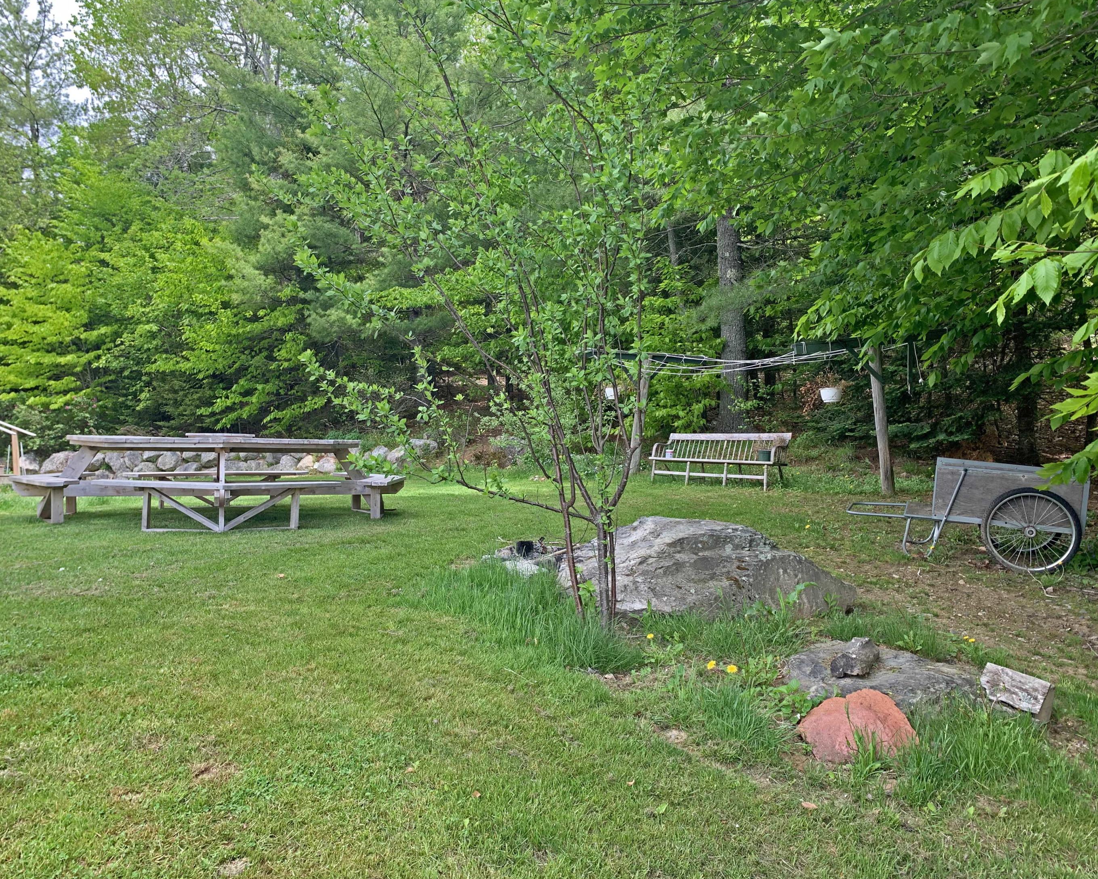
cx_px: 541
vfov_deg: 51.5
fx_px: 910
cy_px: 439
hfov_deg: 62.2
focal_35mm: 28
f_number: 1.8
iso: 25
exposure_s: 1/294
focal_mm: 4.25
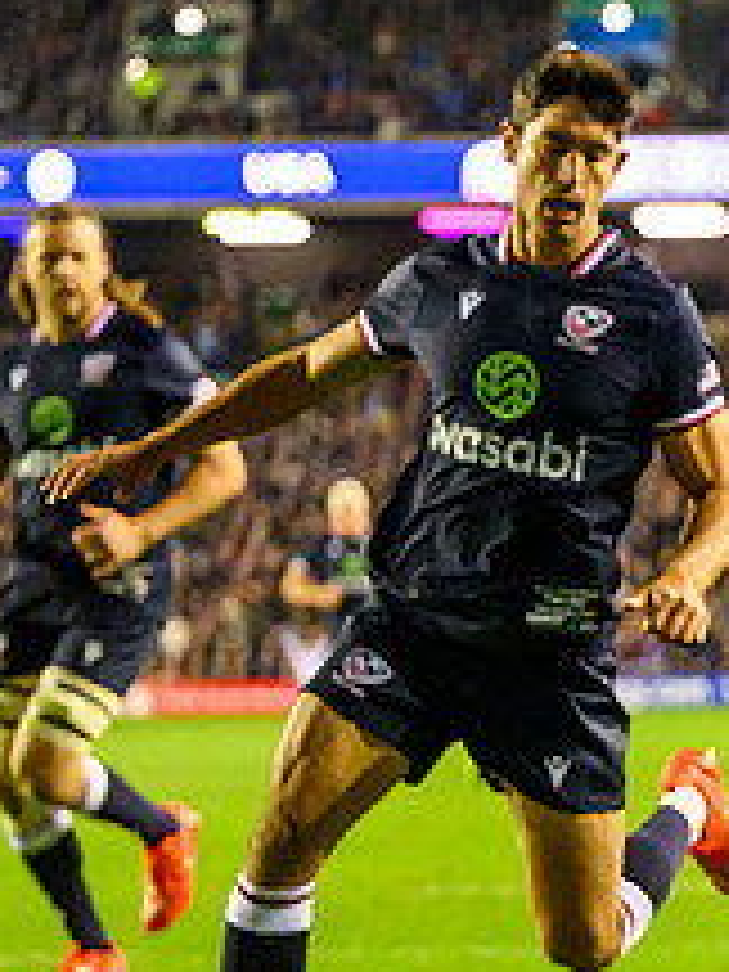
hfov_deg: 5.5
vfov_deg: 7.5
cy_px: 793
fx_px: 7385
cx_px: 1469
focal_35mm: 263
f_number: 2.8
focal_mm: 78
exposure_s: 1/1000
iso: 5000
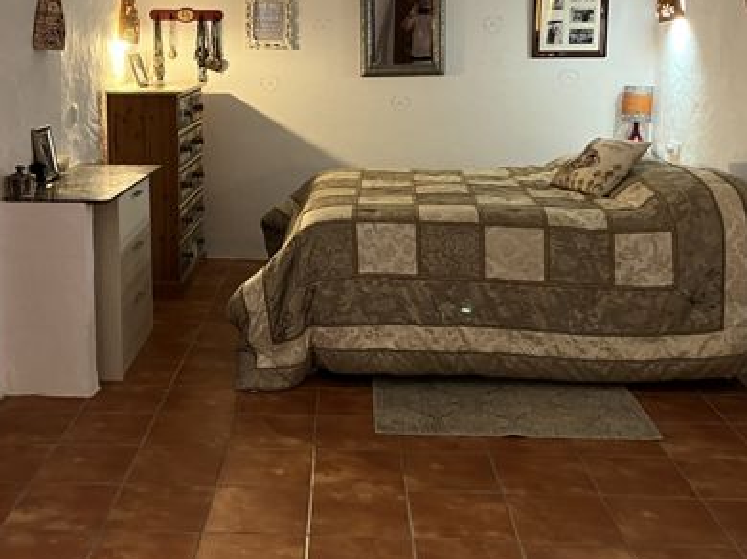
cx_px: 292
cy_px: 188
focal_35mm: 47
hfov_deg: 40.2
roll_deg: -0.2
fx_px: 1014
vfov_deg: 30.6
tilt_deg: -7.4
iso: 400
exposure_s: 1/33
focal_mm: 5.1
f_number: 1.6
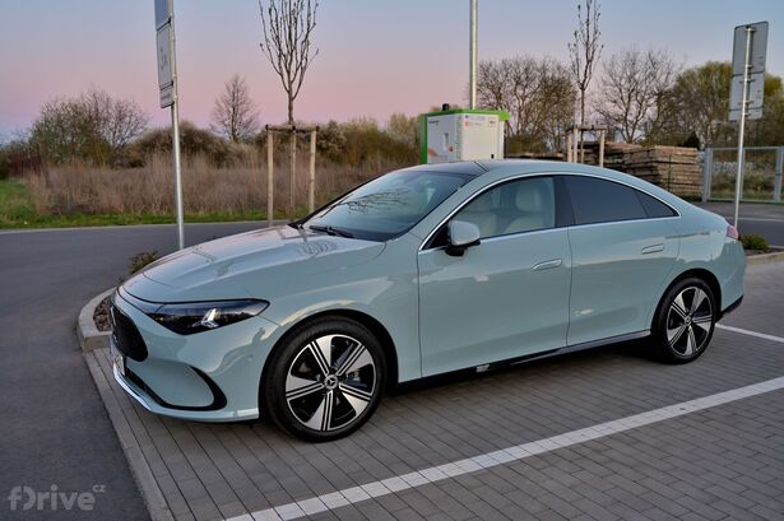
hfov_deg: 60.3
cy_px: 260
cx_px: 392
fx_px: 675
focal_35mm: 31
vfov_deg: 42.3
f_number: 4
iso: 100
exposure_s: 1/20
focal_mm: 31
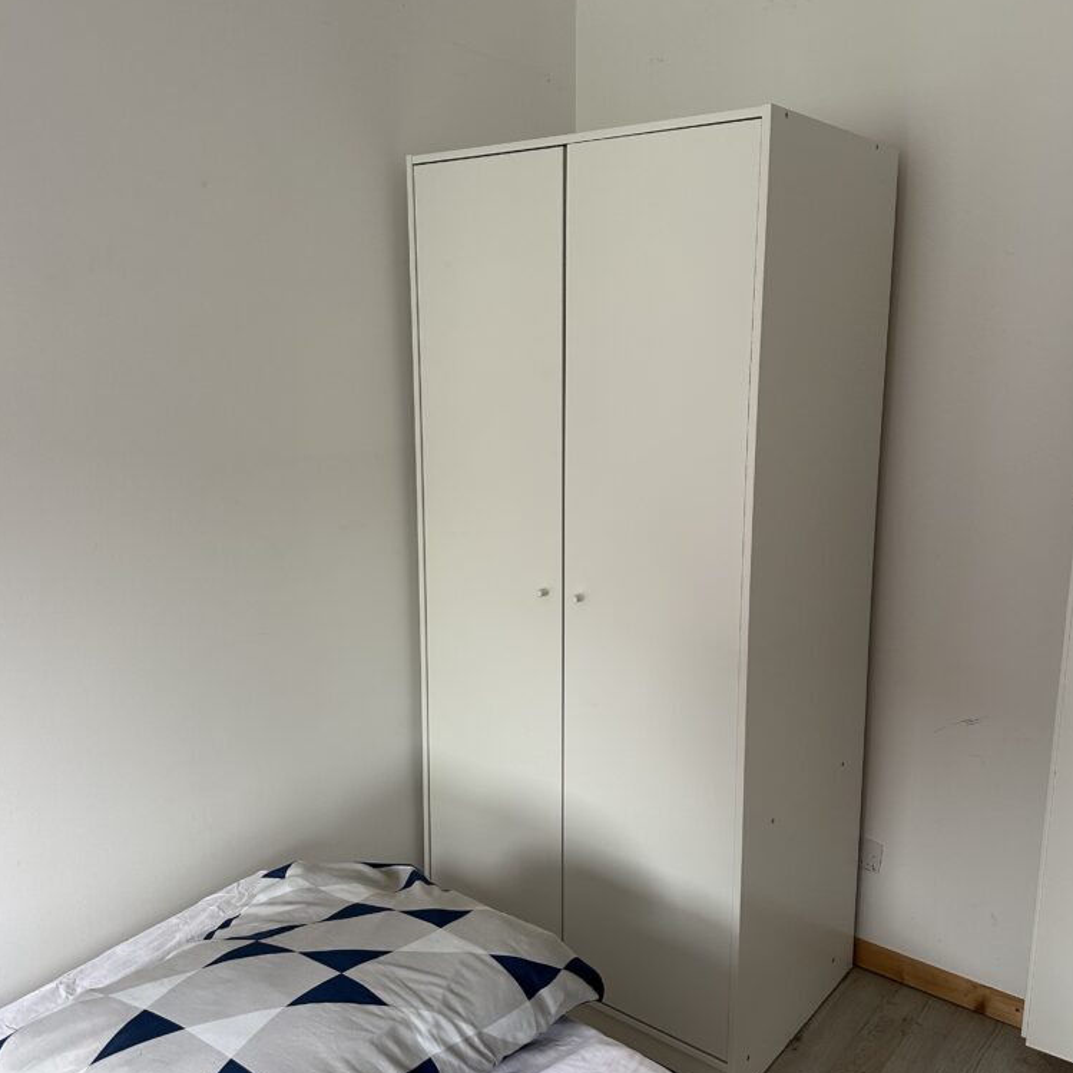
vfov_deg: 55.6
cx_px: 544
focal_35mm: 29
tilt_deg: -8.9
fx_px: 1017
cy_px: 509
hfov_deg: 55.6
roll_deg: -1.0
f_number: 1.78
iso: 200
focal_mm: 6.86
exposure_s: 1/121
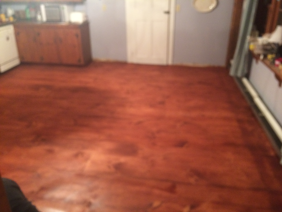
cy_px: 106
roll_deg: +0.6
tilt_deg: -25.3
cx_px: 141
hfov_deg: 61.7
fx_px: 236
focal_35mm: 29
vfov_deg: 48.2
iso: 320
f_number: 2.2
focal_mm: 4.15
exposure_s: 1/17
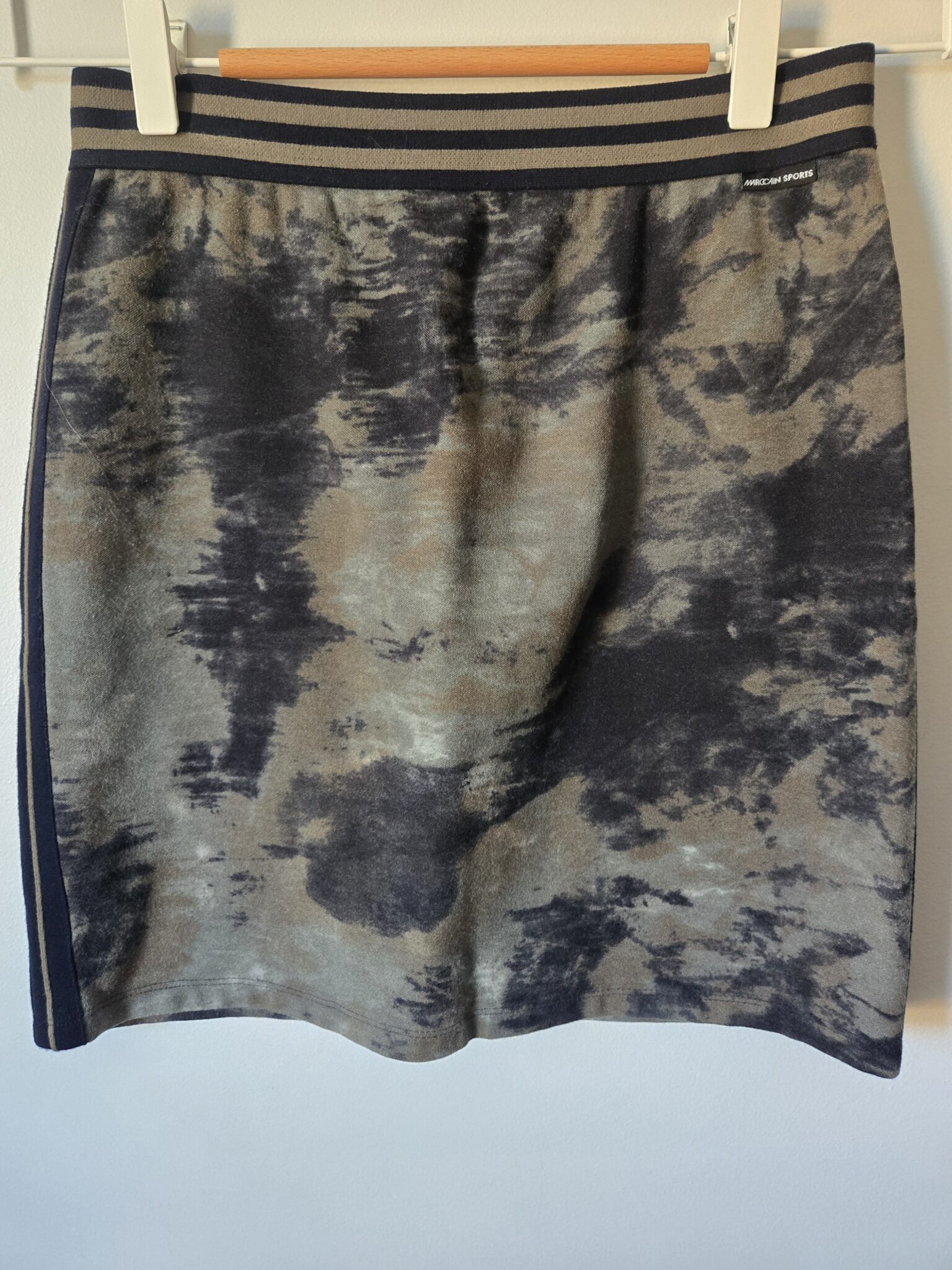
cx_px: 476
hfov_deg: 58.9
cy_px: 635
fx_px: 843
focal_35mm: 23
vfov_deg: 73.9
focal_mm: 5.4
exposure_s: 1/60.2
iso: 500
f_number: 1.8
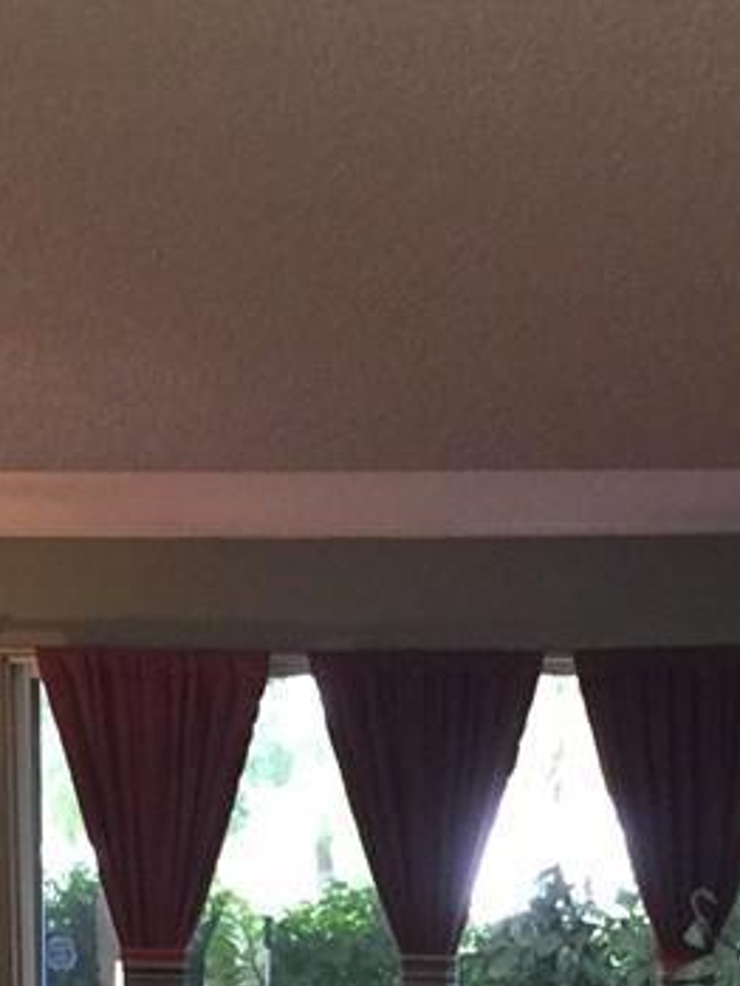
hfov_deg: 11.1
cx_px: 582
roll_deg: -1.0
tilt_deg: -8.4
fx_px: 3789
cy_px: 1560
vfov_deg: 13.8
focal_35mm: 133
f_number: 2.2
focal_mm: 4.15
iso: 64
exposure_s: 1/15
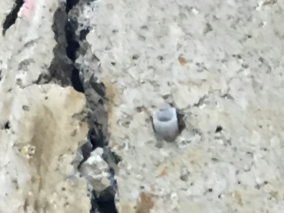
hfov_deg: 9.6
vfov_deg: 7.2
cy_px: 326
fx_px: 1657
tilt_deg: +22.1
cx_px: 353
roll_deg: +4.2
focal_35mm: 202
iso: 160
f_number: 2.2
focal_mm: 4.15
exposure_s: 1/33
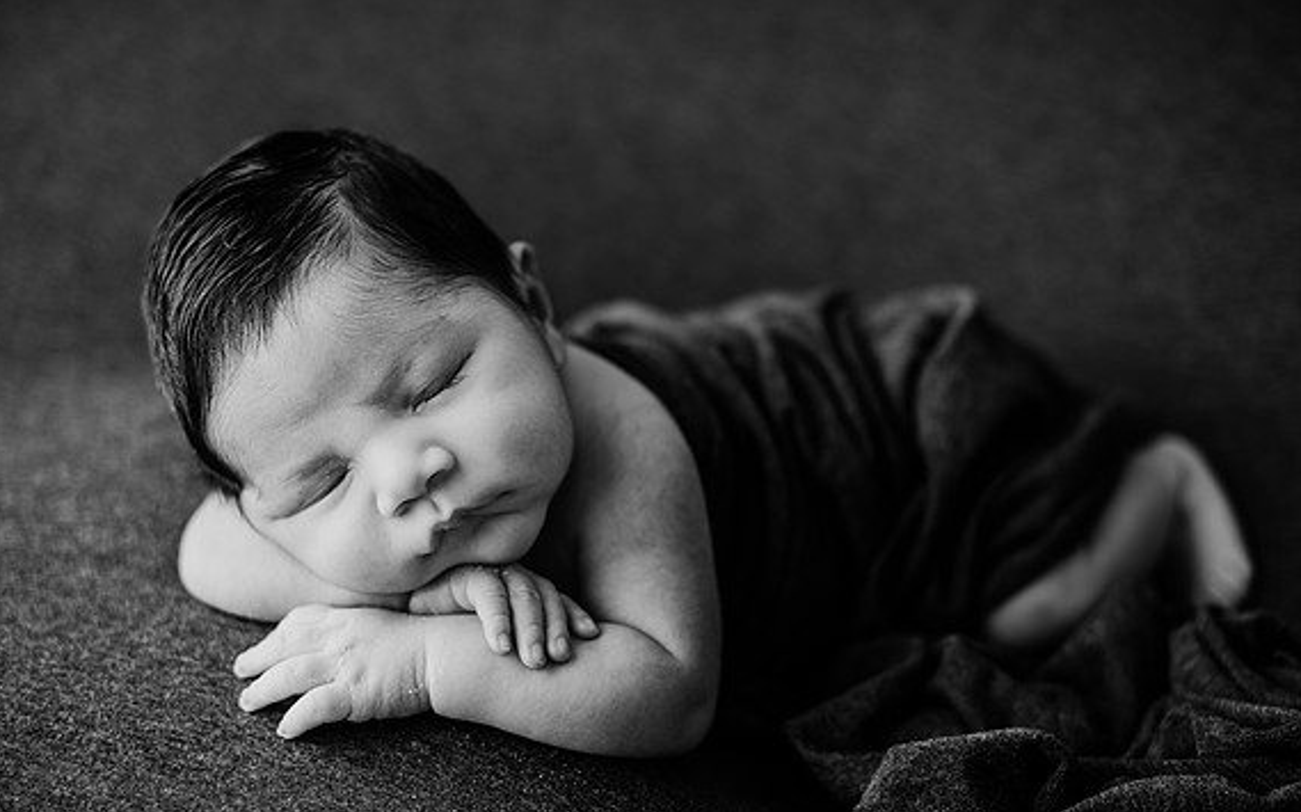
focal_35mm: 52
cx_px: 649
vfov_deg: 24.8
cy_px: 438
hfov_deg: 38.9
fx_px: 1843
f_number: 2.2
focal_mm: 50
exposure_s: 1/160
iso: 100
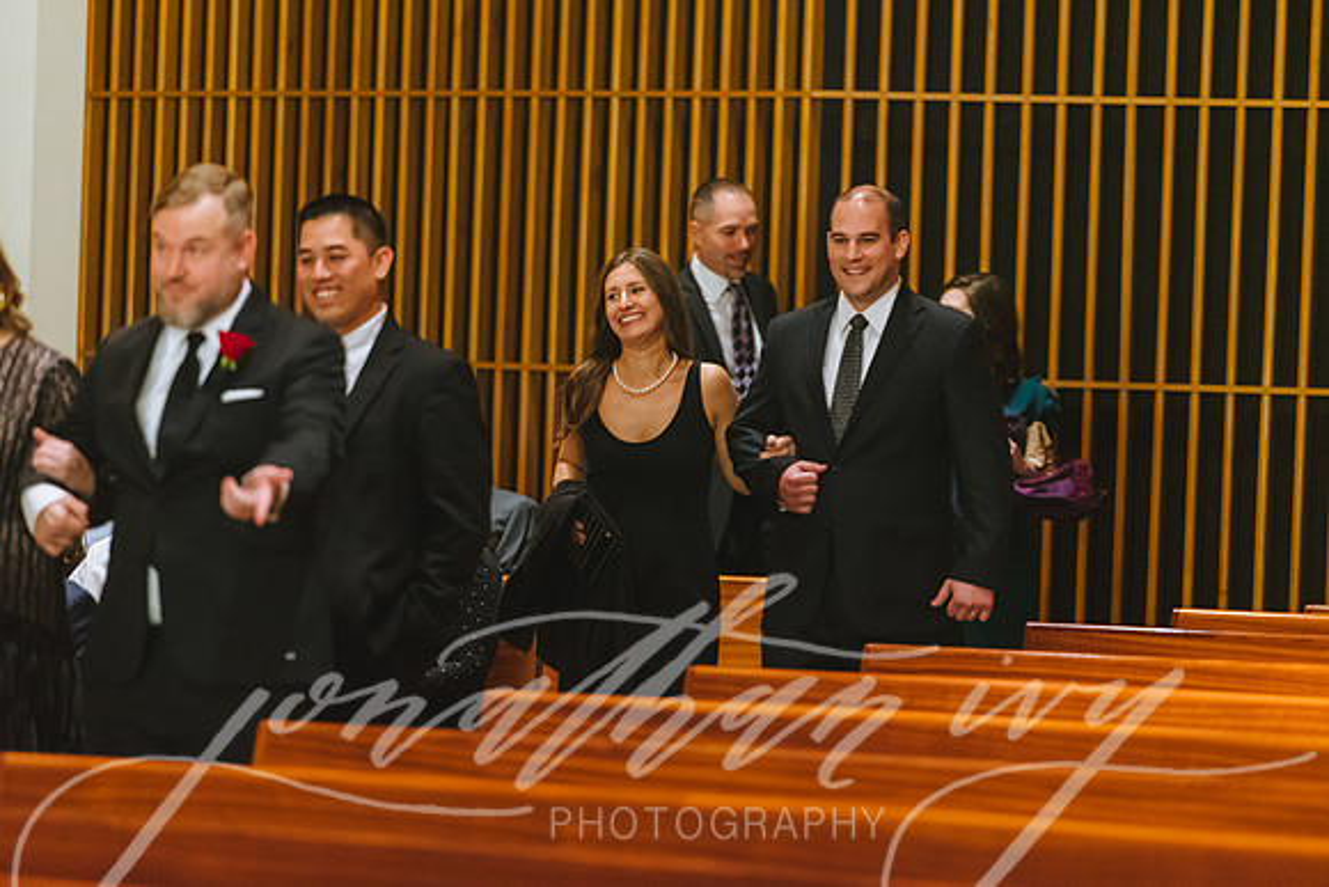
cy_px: 444
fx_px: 7385
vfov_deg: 6.9
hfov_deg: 10.3
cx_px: 664
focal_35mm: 200
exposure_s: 1/100
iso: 6400
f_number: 2.8
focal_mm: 200
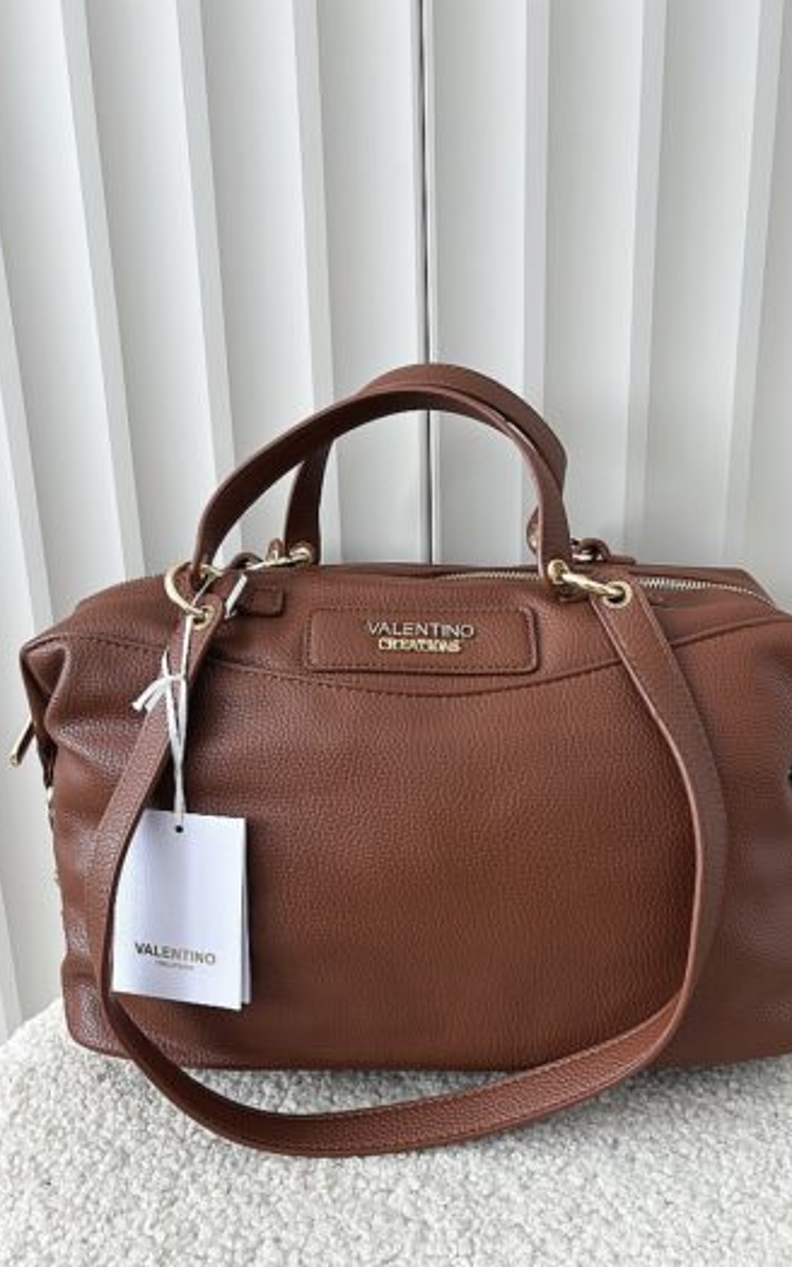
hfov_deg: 44.5
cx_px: 408
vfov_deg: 66.5
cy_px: 641
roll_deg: +1.5
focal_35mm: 28
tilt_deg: -15.0
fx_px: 967
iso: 80
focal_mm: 5.96
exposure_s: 1/121
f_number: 1.6
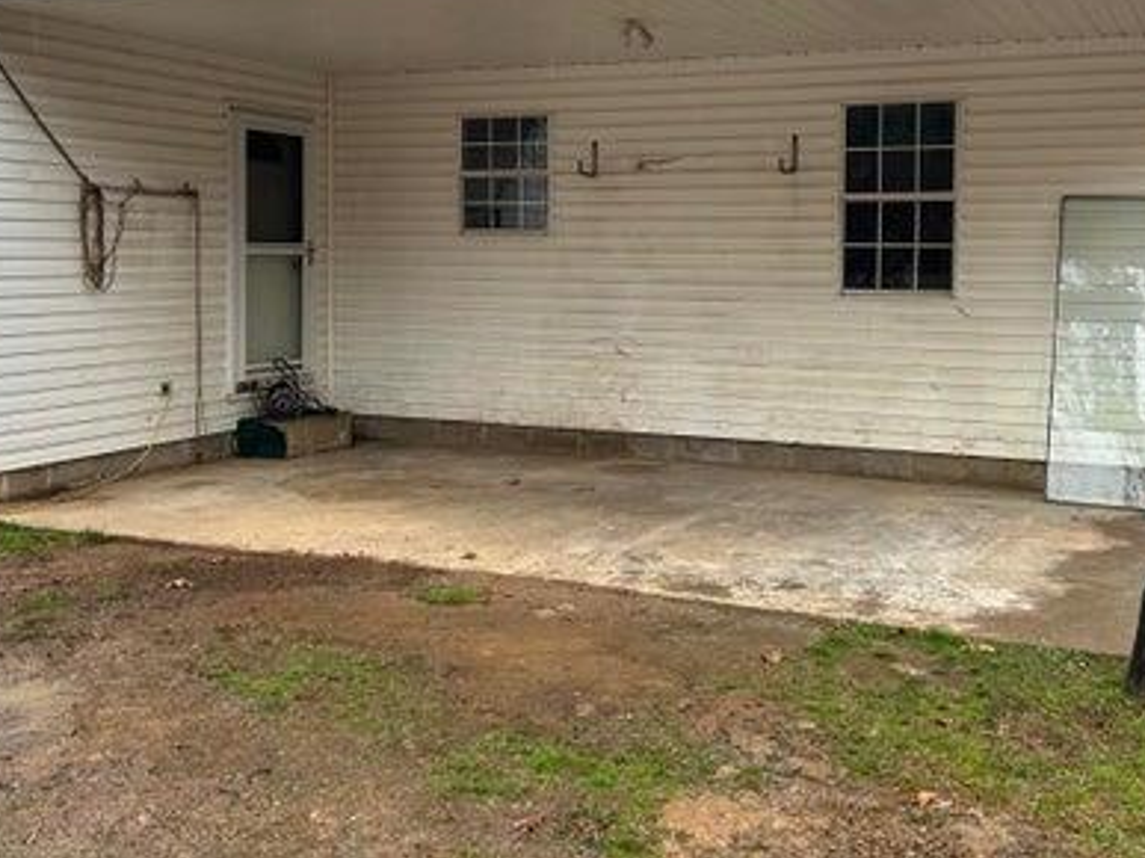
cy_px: 293
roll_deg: +0.1
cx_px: 618
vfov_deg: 33.3
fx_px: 1422
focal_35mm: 43
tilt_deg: -2.4
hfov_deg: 43.8
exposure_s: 1/175
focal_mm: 5.7
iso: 40
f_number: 1.5
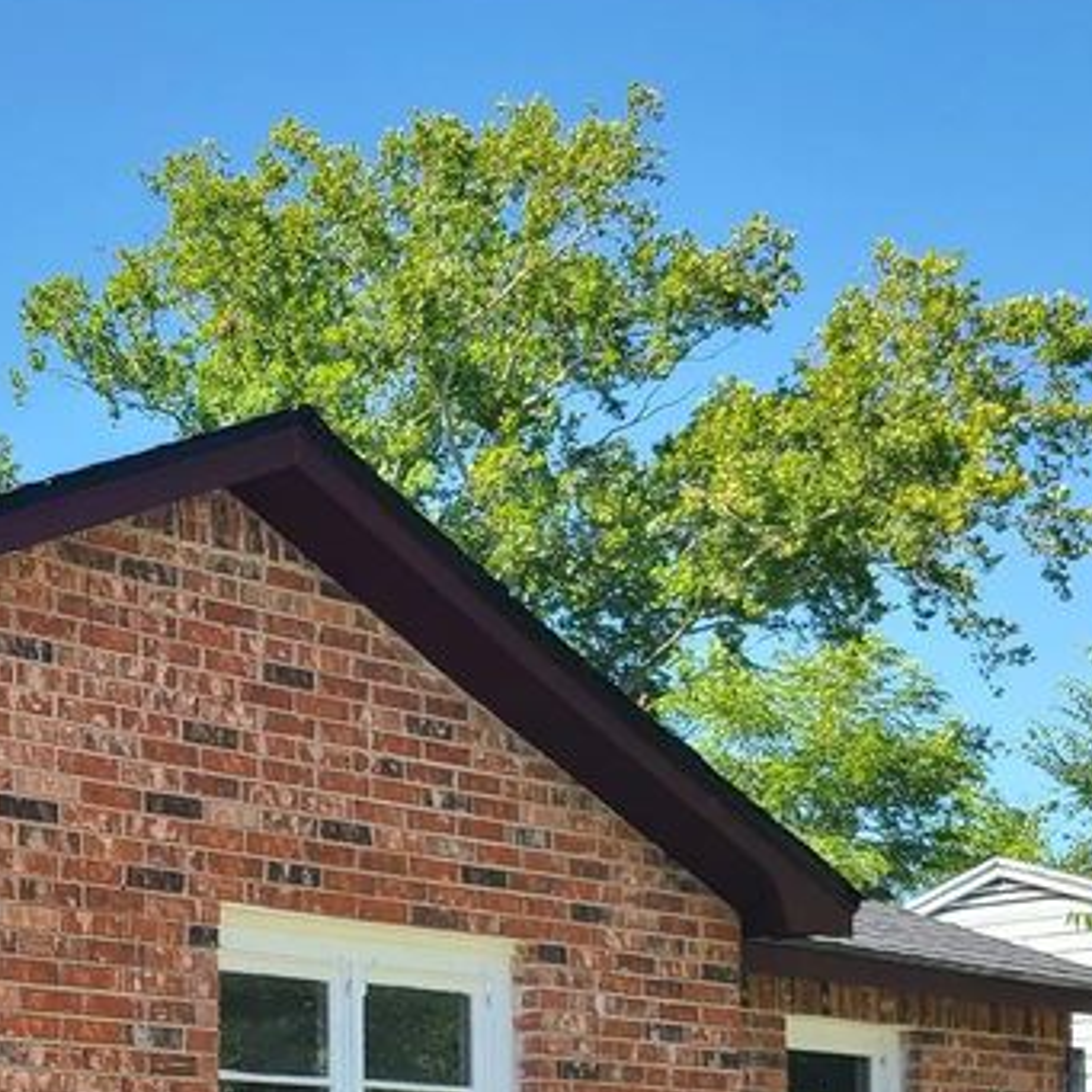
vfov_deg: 23.8
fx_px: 2463
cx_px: -295
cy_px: 1130
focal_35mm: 69
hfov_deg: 22.6
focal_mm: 5.4
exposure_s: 1/801
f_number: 1.8
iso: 40
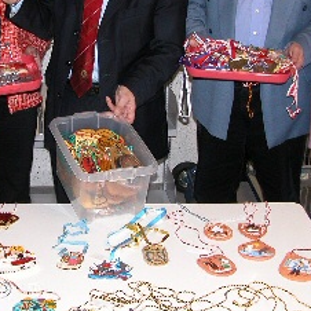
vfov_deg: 24.6
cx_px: 73
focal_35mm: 70
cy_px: 113
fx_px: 712
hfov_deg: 24.4
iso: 200
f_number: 2.8
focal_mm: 8.9
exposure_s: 1/60
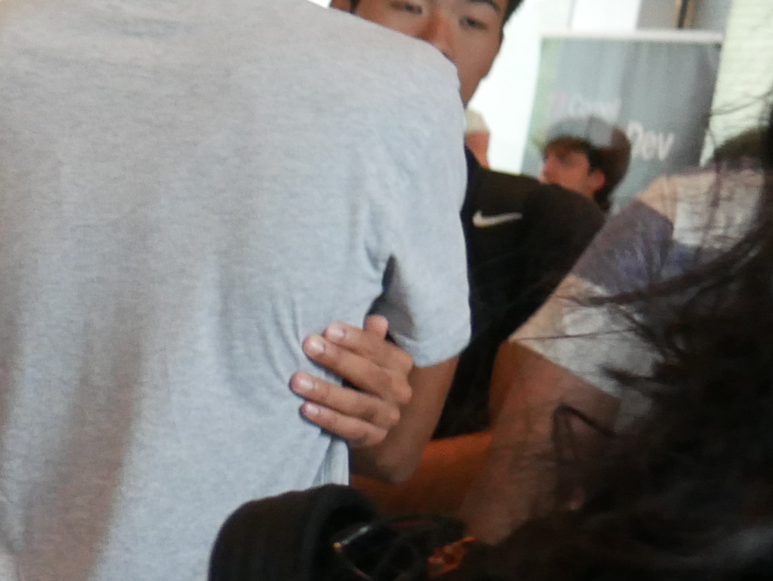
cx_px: -622
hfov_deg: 14.2
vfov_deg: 12.0
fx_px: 2748
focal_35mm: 123
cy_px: 467
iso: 1000
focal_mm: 15
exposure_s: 1/60
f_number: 3.6
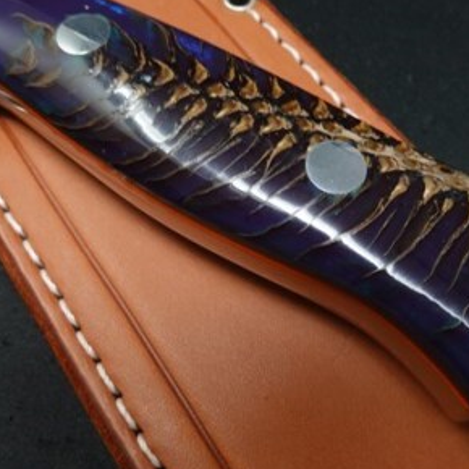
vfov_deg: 37.4
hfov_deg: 37.6
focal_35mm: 45
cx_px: 230
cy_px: 186
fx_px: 690
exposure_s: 1/8
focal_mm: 9
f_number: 8
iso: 160
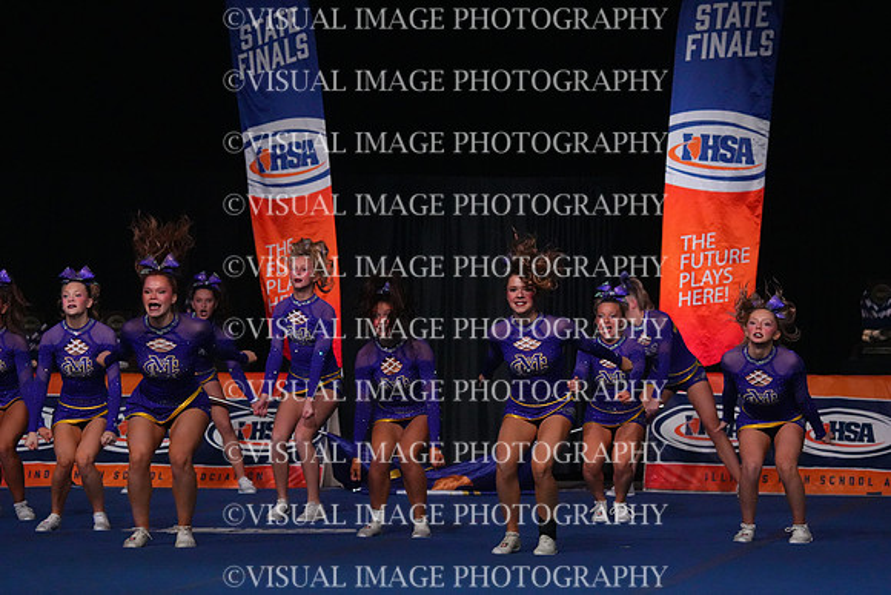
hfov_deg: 11.4
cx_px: 446
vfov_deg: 7.6
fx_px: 4456
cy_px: 298
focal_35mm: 180
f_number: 5.6
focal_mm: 180
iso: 16000
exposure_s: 1/1250
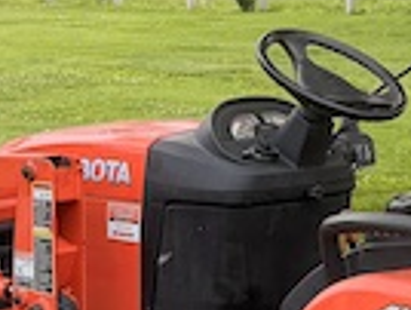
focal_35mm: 143
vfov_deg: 10.4
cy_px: 132
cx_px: 531
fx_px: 1701
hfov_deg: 13.3
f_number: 1.78
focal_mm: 6.76
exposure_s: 1/878
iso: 100
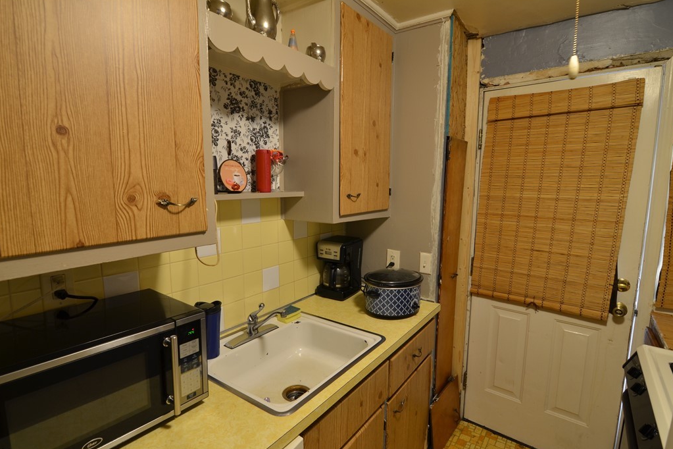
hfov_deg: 91.5
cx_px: 323
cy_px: 228
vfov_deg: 68.8
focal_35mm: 18
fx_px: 328
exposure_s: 1/4
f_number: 4.5
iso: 250
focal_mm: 11
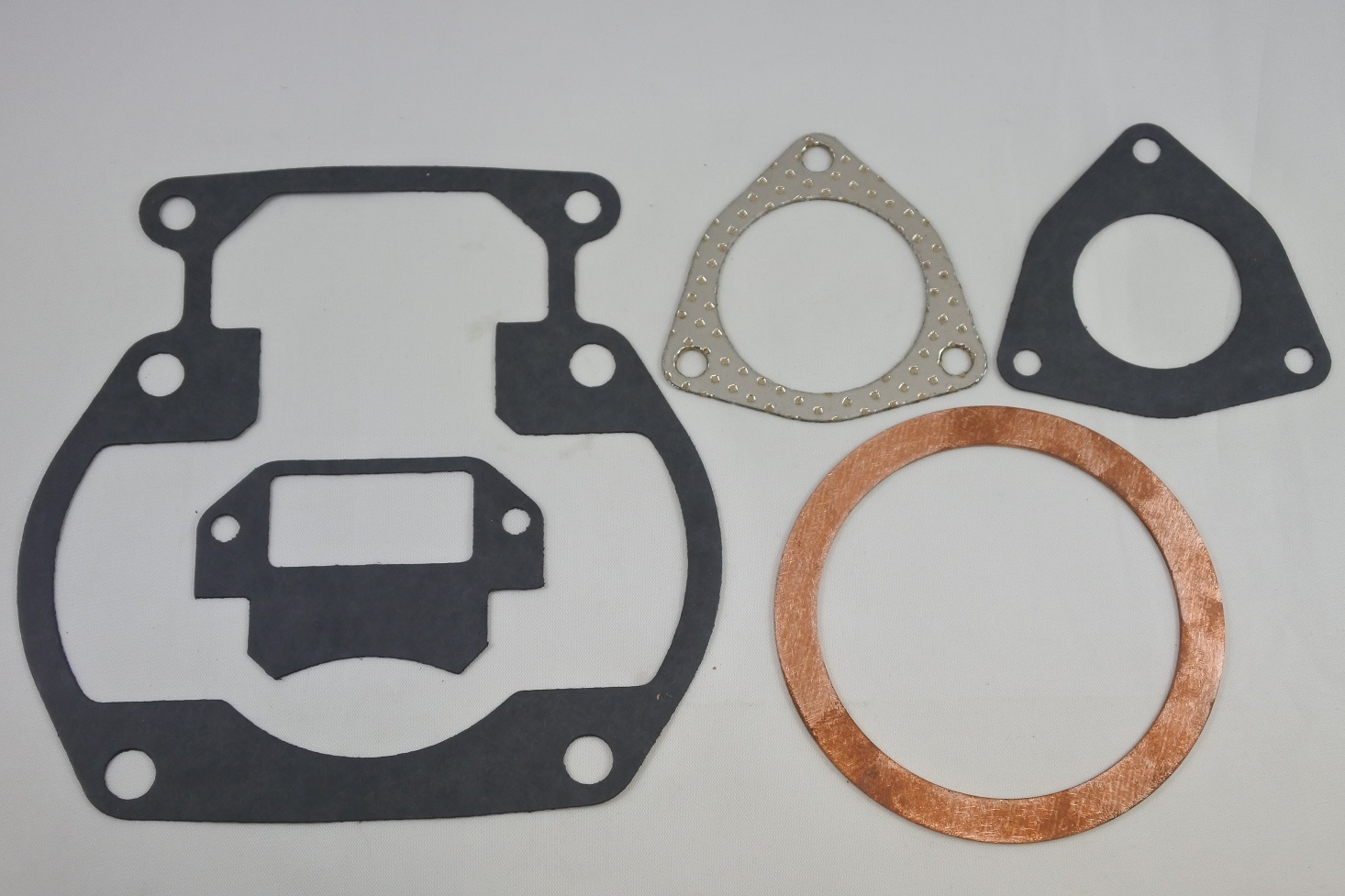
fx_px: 1569
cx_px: 672
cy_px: 448
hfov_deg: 46.4
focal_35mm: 42
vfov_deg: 31.9
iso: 400
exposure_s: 1/200
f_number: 4.2
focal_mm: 15.7
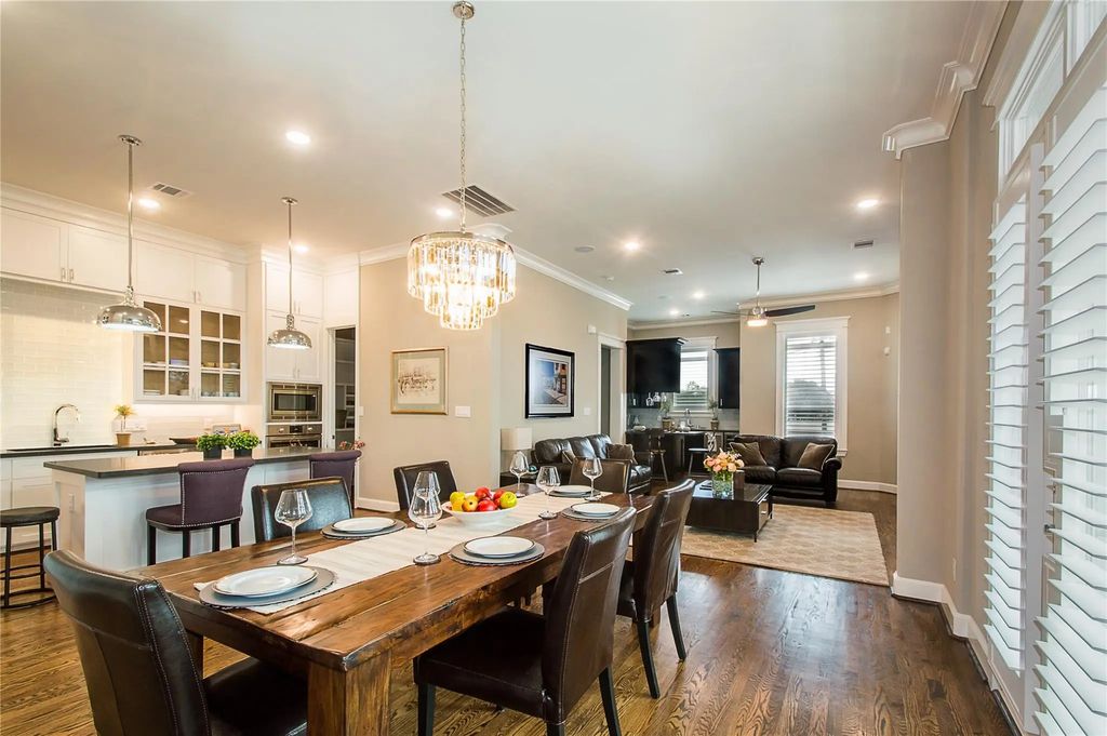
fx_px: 461
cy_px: 368
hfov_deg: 100.4
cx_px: 554
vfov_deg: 77.2
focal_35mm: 15
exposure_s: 1/30
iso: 200
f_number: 16
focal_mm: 10
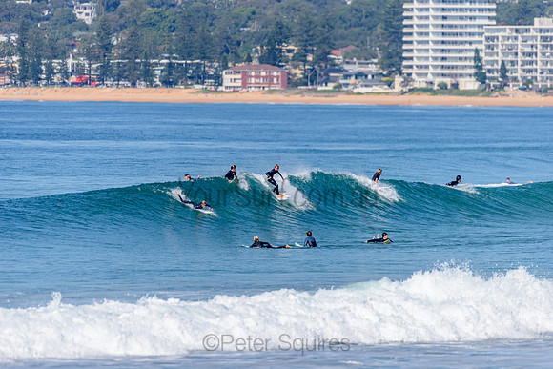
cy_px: 184
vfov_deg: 2.8
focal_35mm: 500
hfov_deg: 4.1
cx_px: 276
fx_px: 7682
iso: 110
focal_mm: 500
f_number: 5.6
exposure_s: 1/2000
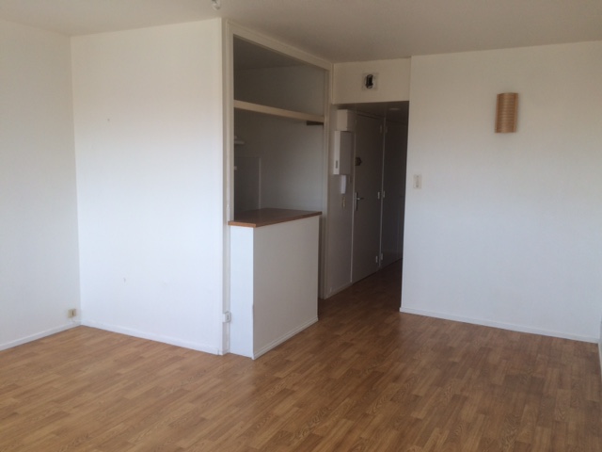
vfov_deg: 48.2
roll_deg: -0.9
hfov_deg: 61.7
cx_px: 301
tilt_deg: -7.6
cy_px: 226
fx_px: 504
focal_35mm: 29
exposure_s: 1/100
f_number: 2.2
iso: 40
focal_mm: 4.15
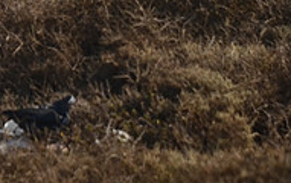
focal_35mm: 625
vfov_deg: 2.1
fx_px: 4960
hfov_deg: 3.4
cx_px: 38
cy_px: -93
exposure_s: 1/640
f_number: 7.1
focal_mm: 135
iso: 200
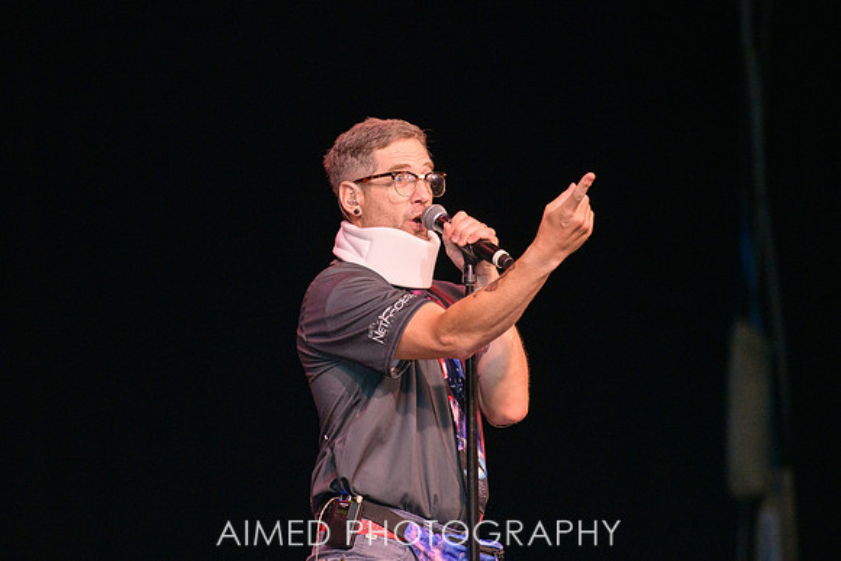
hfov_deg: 9.3
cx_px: 379
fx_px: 5192
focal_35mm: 222
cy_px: 253
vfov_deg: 6.2
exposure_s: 1/250
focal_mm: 200
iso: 2000
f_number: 3.5
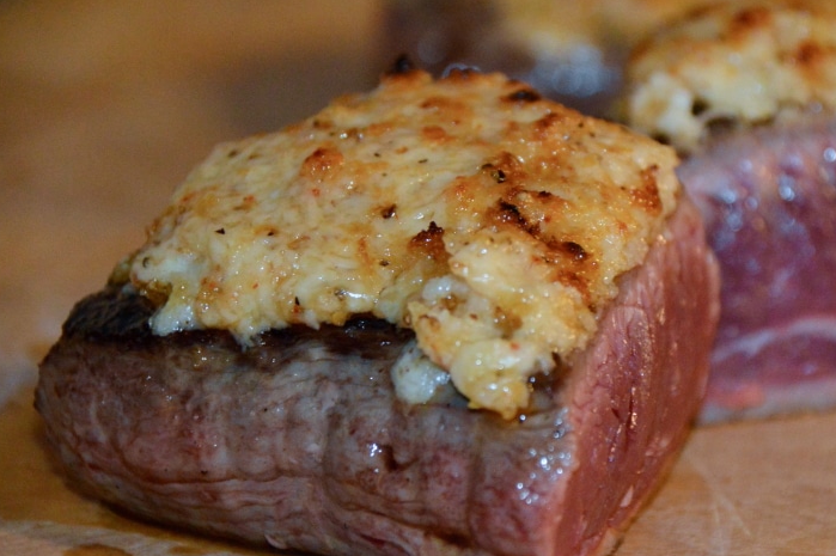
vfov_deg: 4.1
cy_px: 276
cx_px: 594
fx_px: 7721
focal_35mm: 333
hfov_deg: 6.2
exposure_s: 1/60
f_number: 6
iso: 3200
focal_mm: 155
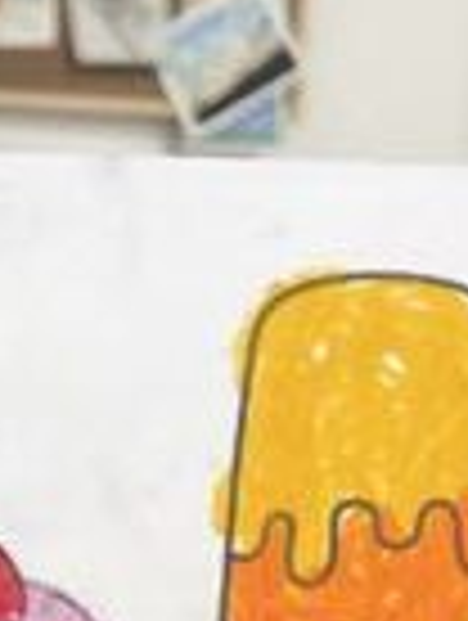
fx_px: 3253
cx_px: -414
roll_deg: -2.6
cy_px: 940
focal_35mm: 181
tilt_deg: -10.4
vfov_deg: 10.5
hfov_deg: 7.9
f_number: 1.6
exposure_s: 1/121
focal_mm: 5.1
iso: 125
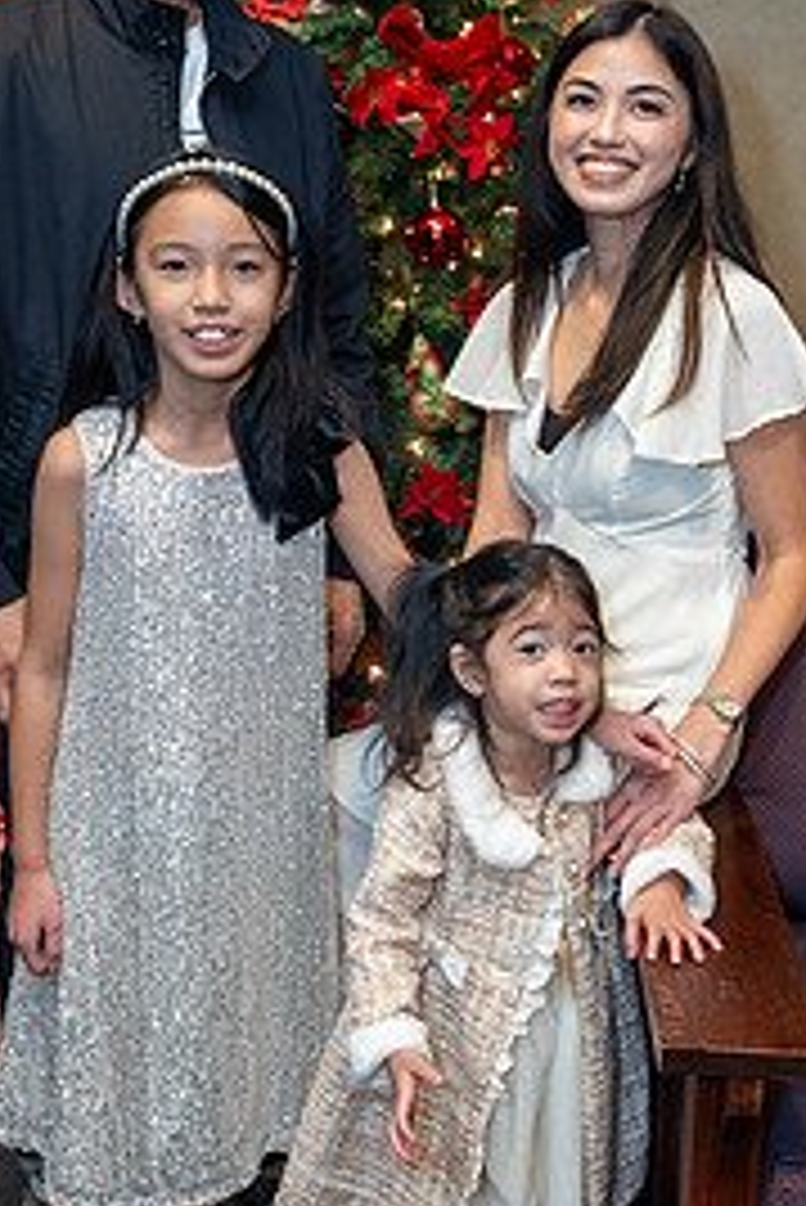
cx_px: 351
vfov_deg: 34.9
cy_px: 459
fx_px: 1912
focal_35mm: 57
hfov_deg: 23.8
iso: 1600
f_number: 3.5
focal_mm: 34
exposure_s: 1/100
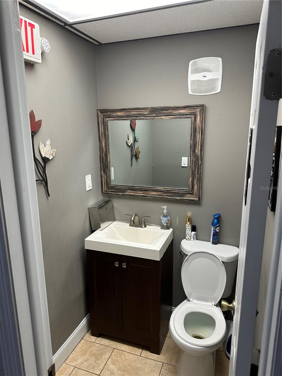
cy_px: 188
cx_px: 141
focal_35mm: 24
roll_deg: +0.1
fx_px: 261
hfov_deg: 56.8
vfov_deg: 71.6
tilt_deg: -12.7
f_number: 1.78
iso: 125
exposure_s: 1/120
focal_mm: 6.86
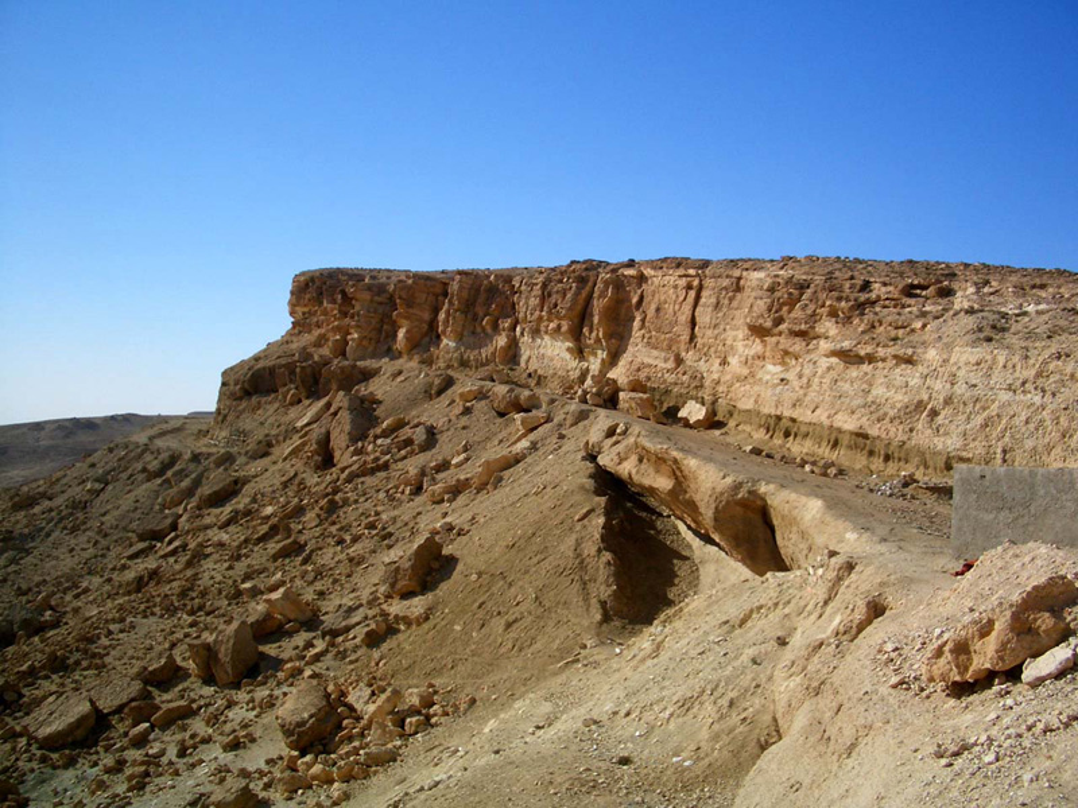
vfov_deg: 40.7
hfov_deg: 52.6
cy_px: 404
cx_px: 539
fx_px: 1090
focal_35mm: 35
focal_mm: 5.8
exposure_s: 1/800
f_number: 4.3
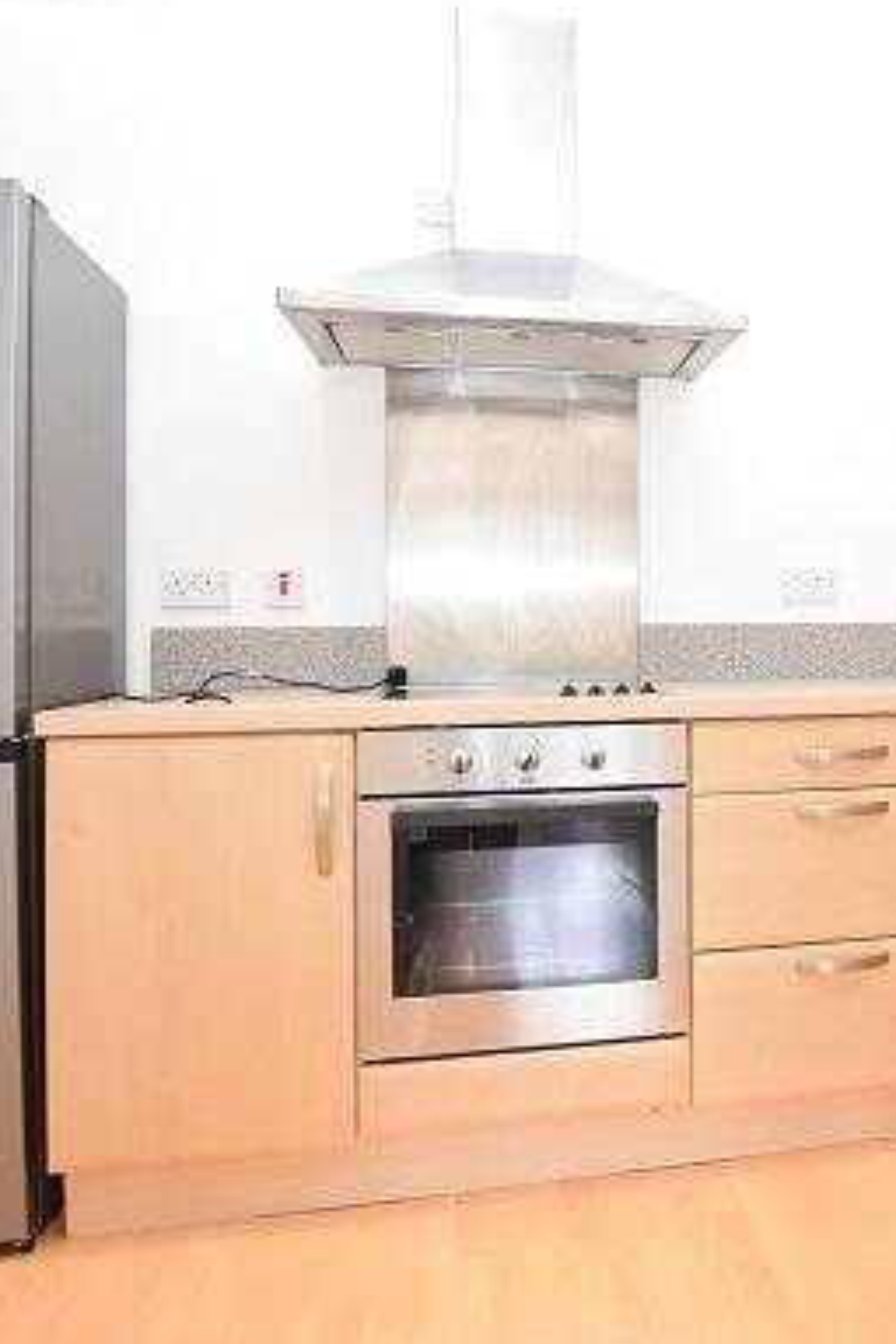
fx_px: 933
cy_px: 612
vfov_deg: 71.4
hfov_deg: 48.9
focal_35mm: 25
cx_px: 693
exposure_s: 1/80
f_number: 4.5
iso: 800
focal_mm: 10
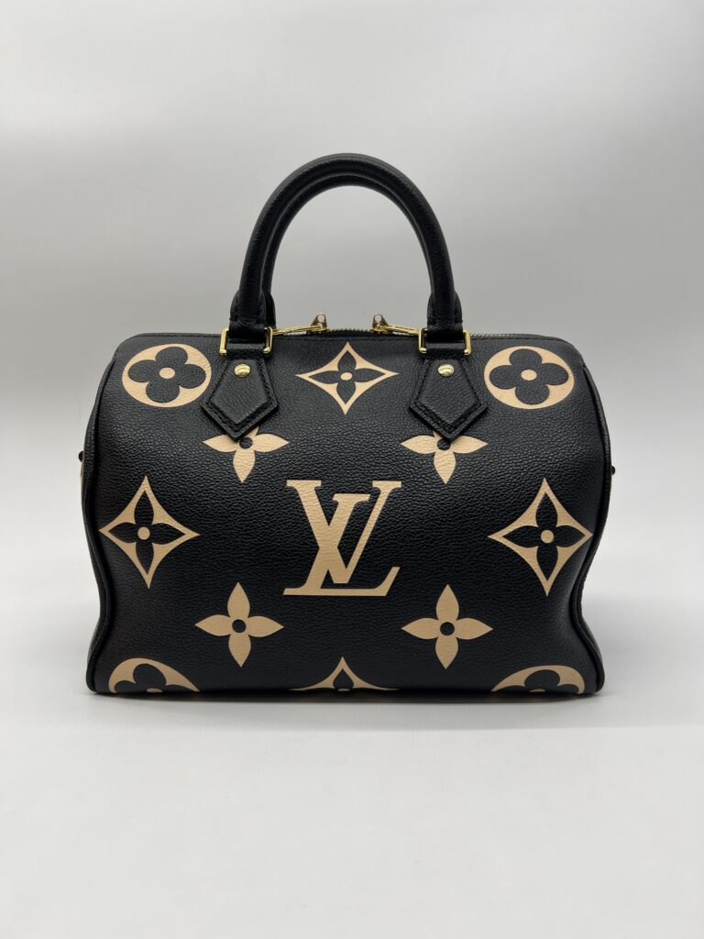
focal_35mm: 26
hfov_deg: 53.1
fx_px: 705
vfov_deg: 67.3
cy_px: 470
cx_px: 352
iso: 40
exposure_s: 1/182
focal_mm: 5.7
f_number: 1.5
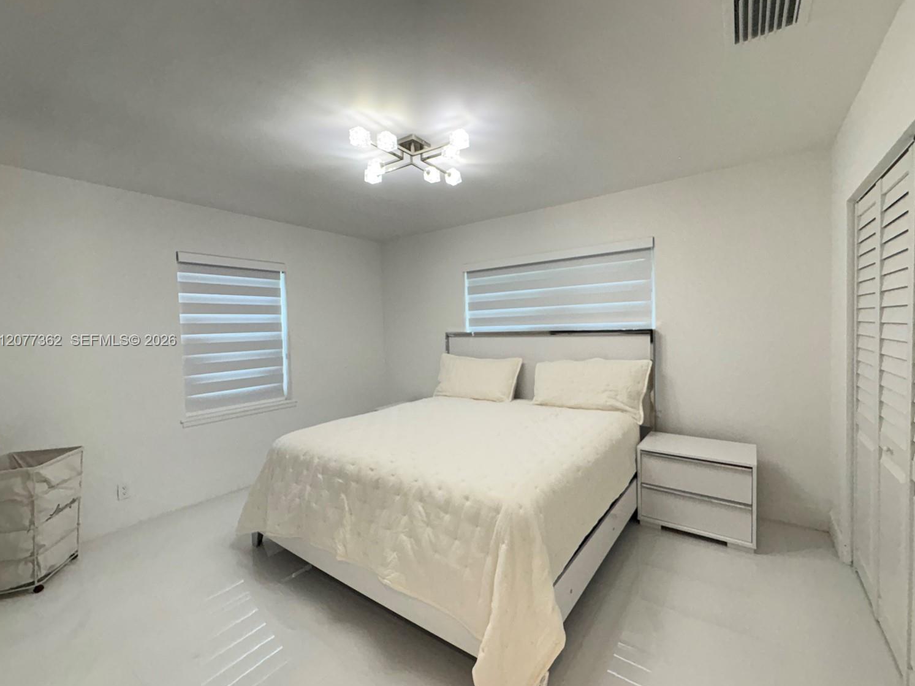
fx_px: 397
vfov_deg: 81.8
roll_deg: +2.0
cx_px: 476
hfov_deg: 98.1
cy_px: 341
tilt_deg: -1.2
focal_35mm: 15
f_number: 2.2
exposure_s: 1/120
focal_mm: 2.22
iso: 250
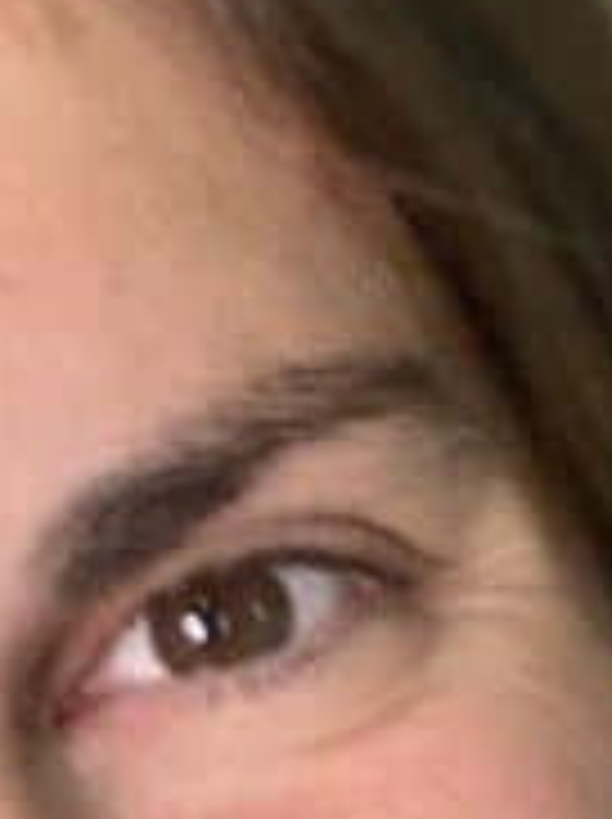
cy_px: 1161
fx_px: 3993
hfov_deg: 8.7
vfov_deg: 11.3
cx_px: -45
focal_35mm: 169
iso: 400
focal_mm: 2.71
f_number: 2.2
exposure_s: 1/34
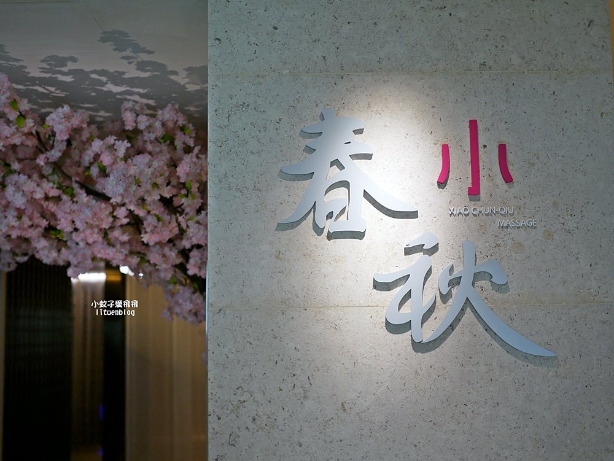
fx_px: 887
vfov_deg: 29.1
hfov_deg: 38.2
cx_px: 307
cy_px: 230
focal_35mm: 50
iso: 200
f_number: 1.8
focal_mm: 25
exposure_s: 1/80
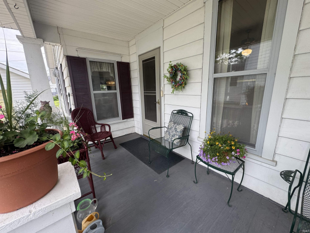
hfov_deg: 102.1
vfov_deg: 85.7
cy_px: 116
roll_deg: +1.5
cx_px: 155
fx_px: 125
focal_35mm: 14
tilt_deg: -13.1
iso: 40
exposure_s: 1/176
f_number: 2.2
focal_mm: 2.22
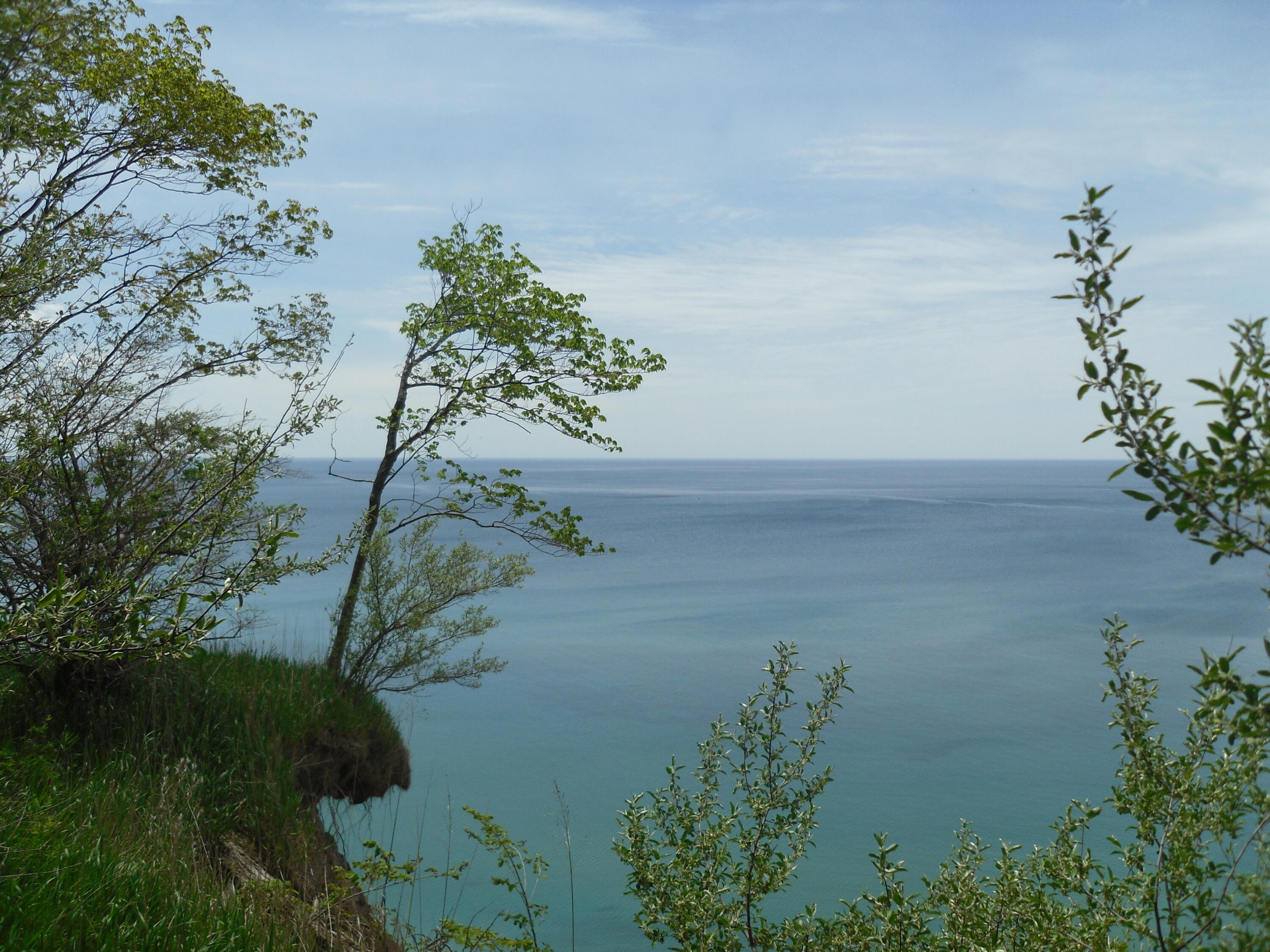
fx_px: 1247
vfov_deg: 41.8
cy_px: 476
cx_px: 635
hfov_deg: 54.0
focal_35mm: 34
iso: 80
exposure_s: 1/317
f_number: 8.1
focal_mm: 6
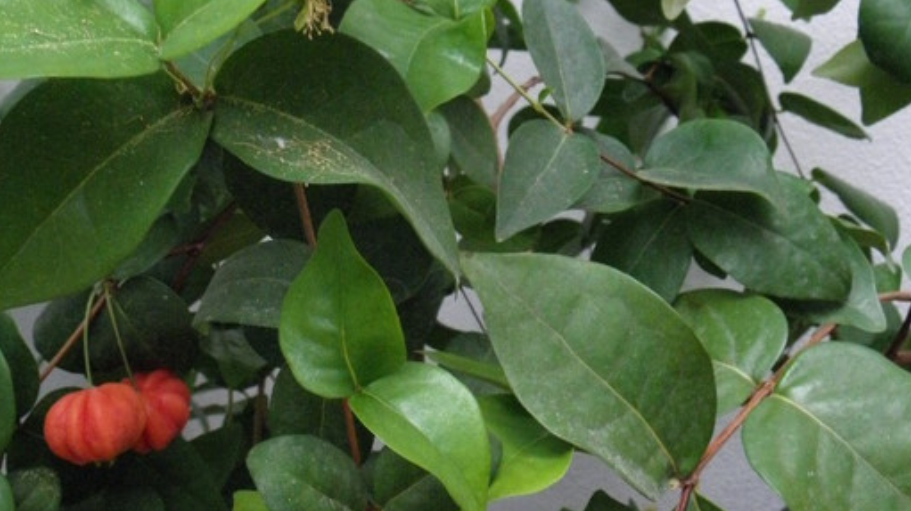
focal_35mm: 58
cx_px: 430
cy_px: 285
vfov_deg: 20.7
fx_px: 1401
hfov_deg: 36.0
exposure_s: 1/20
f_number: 3.7
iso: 400
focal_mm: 6.2
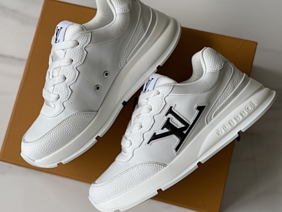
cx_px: 140
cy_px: 97
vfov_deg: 20.2
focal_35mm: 73
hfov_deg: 26.7
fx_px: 595
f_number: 2.2
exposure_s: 1/121
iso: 32
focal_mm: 7.5
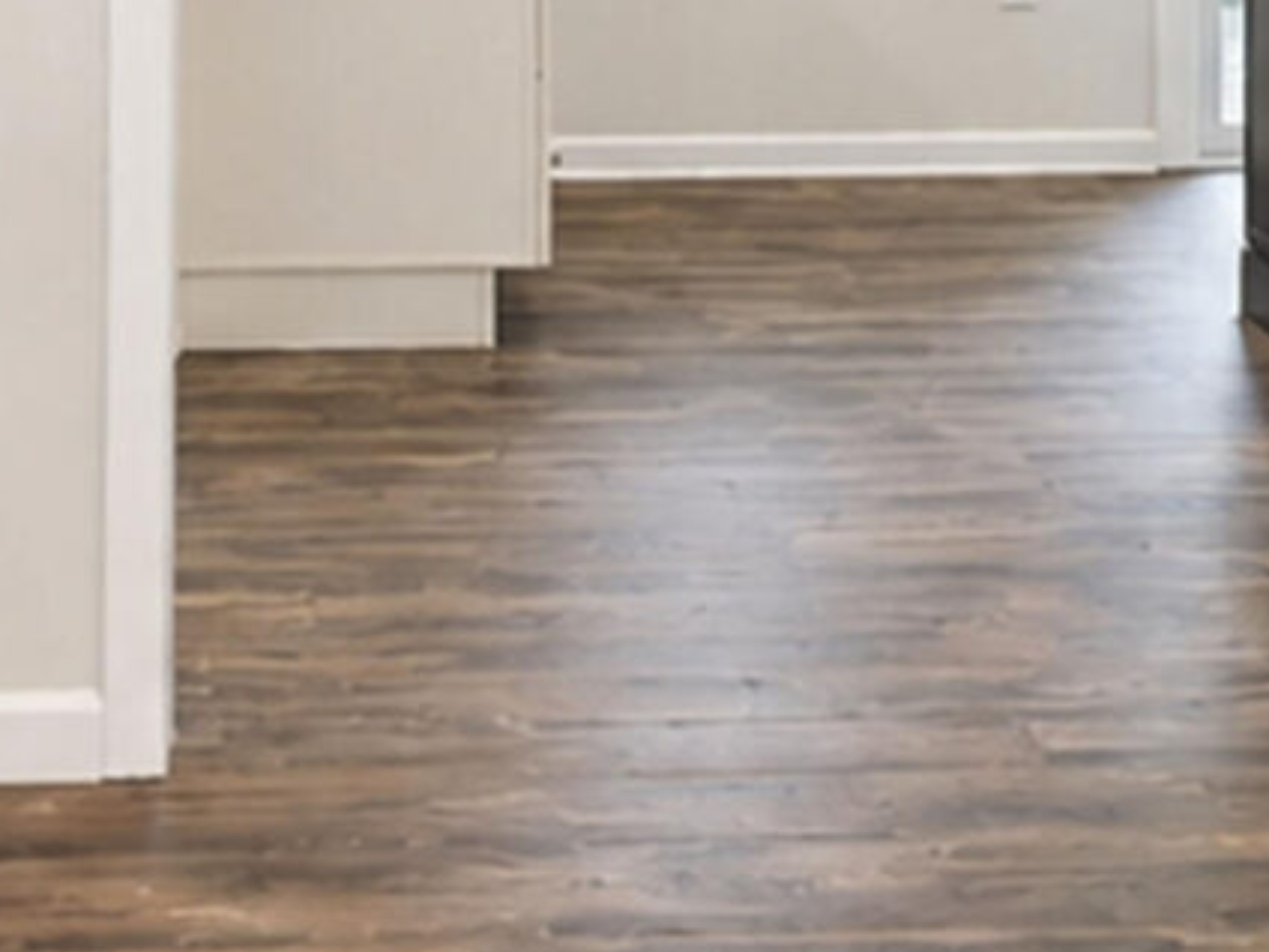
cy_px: -475
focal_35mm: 87
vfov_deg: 15.6
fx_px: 3189
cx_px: 563
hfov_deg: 22.5
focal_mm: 10
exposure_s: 1/50
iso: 2000
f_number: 8
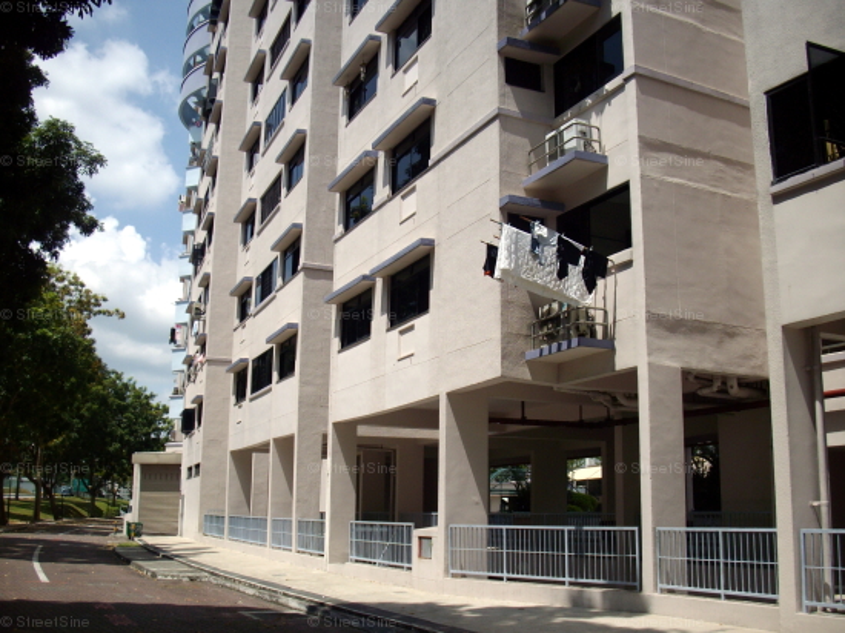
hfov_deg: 50.2
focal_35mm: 37
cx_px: 422
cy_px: 316
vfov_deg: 38.6
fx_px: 903
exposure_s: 1/500
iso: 80
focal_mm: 6.2
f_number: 5.6
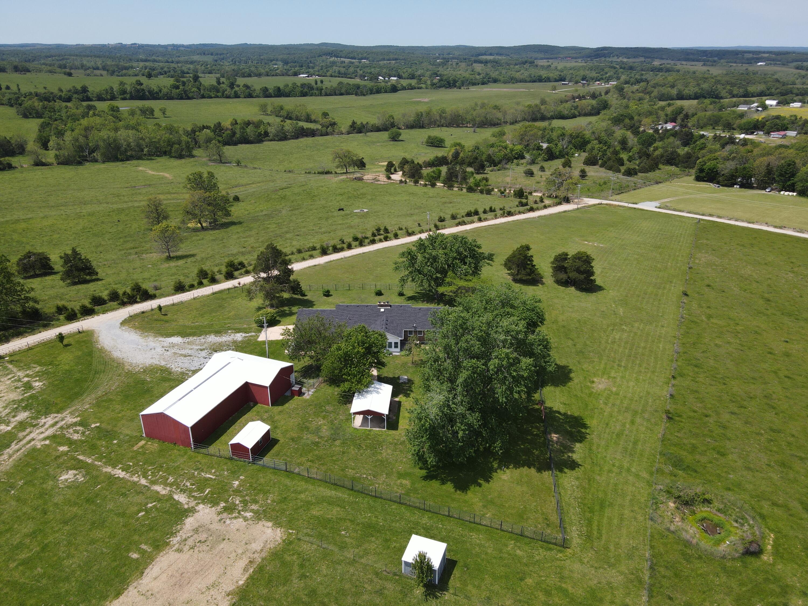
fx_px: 560
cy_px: 303
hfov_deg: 71.6
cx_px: 404
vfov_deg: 56.8
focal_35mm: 24
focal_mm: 4.5
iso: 100
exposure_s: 1/640
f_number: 2.8
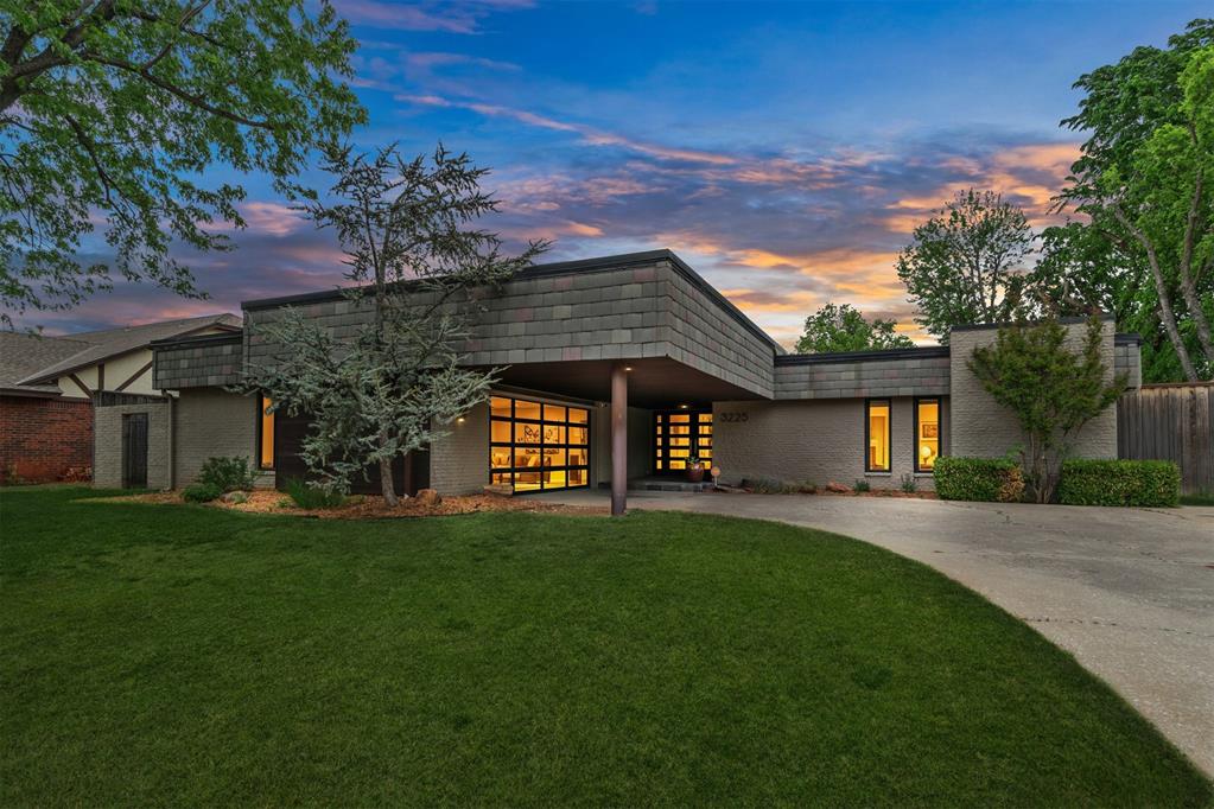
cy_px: 404
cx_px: 607
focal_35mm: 18
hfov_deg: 90.0
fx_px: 607
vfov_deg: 67.4
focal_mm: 12
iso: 100
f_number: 8
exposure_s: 1/80
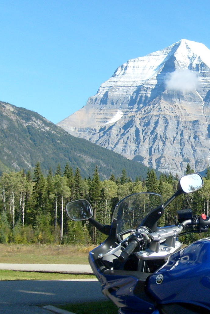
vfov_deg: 28.4
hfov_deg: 18.7
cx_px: 213
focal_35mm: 71
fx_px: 621
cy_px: 190
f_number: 7.1
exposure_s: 1/180
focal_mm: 5.8
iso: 80
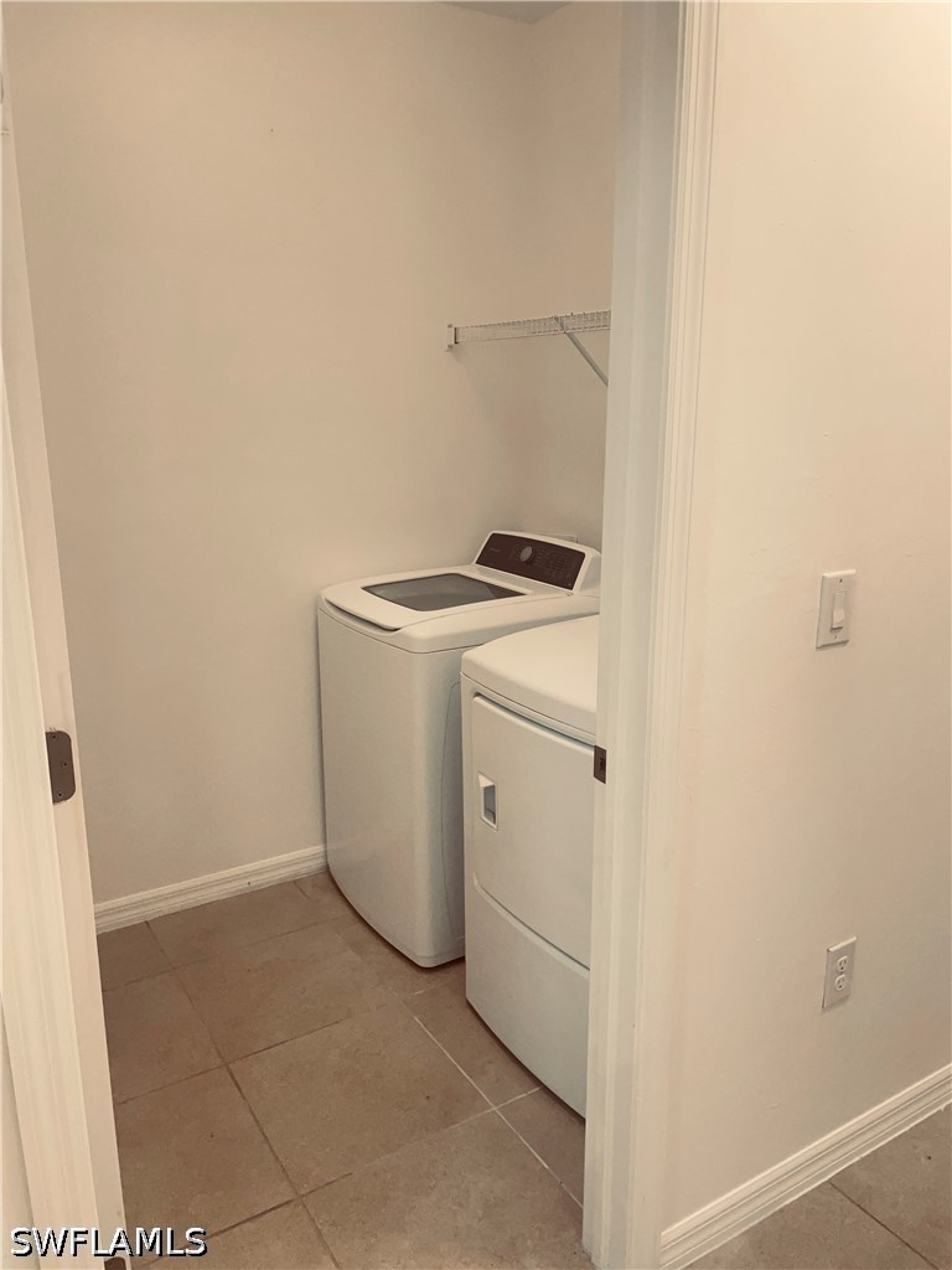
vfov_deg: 67.3
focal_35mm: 26
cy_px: 635
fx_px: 953
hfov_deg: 53.1
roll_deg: +0.3
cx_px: 476
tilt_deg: -12.8
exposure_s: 1/60
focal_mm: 4.2
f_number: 1.6
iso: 160
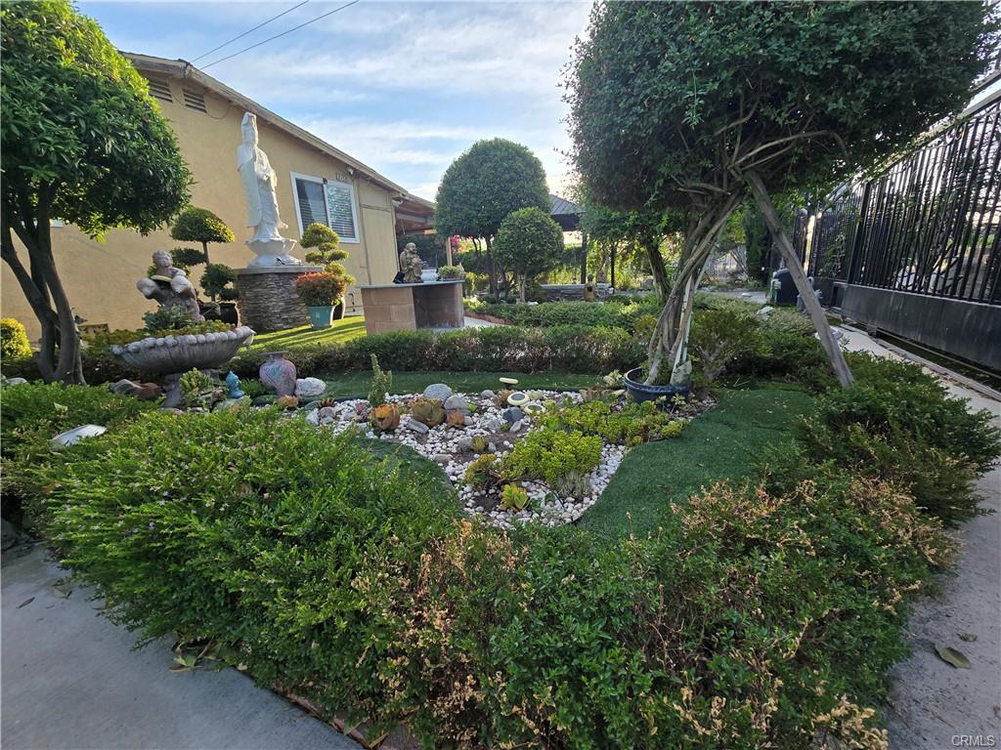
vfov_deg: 89.9
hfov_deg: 106.2
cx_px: 500
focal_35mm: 13
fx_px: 376
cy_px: 375
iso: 50
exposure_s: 1/622
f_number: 2.2
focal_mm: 2.2
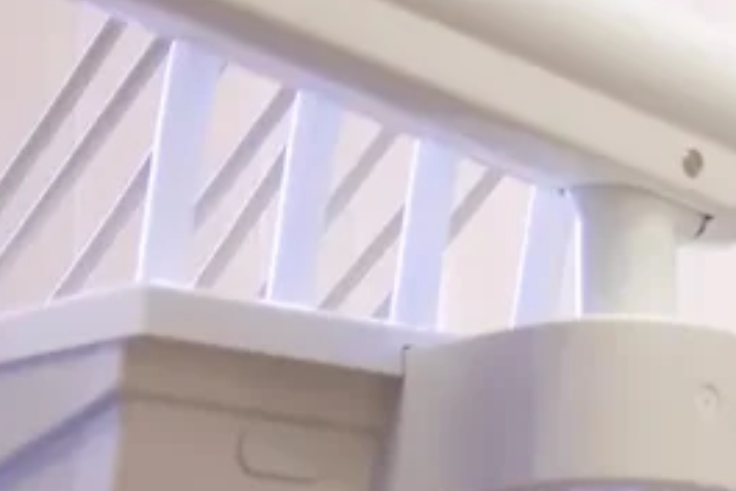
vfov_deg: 6.6
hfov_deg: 9.5
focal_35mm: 205
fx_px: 4193
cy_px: 892
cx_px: 1372
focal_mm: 35
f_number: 2
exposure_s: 1/125
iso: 400
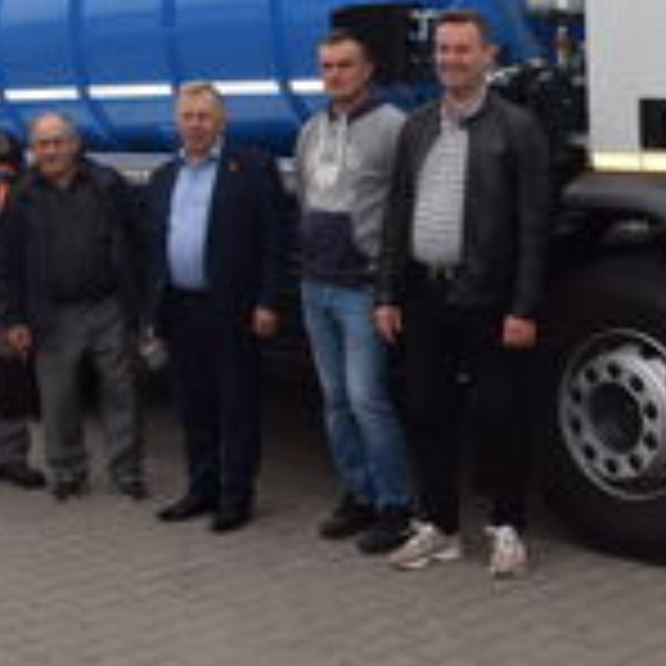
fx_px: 1654
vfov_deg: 22.4
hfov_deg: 22.7
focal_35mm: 76
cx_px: 441
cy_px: 124
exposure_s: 1/160
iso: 100
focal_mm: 22
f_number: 6.3
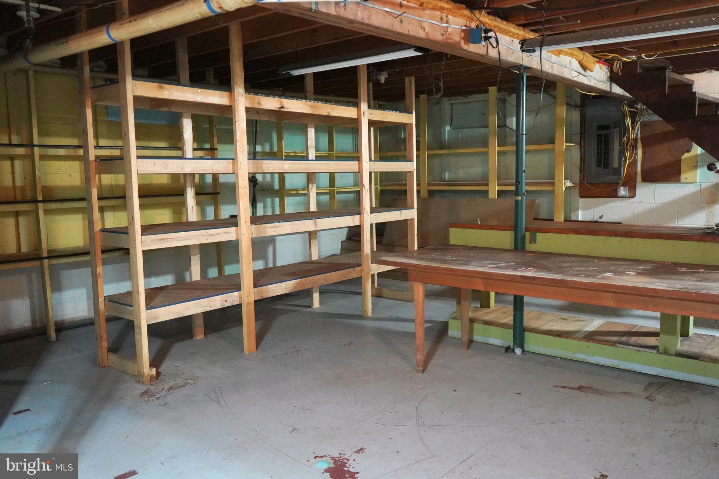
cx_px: 360
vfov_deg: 45.0
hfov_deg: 63.7
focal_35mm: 29
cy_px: 240
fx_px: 579
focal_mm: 29
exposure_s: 1/160
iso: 8000
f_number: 3.5
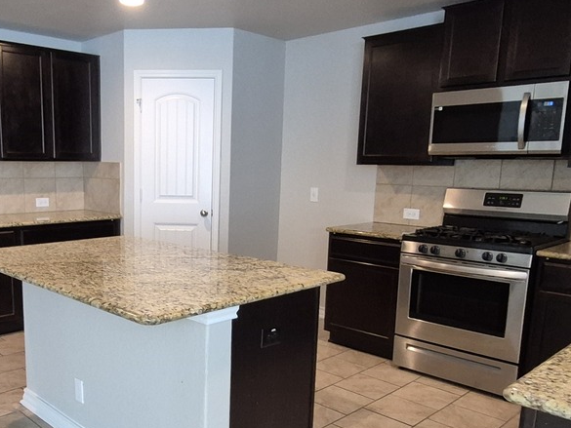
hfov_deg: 55.8
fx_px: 528
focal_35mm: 32
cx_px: 196
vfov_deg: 43.9
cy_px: 257
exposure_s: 1/60
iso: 500
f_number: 2.2
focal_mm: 1.74
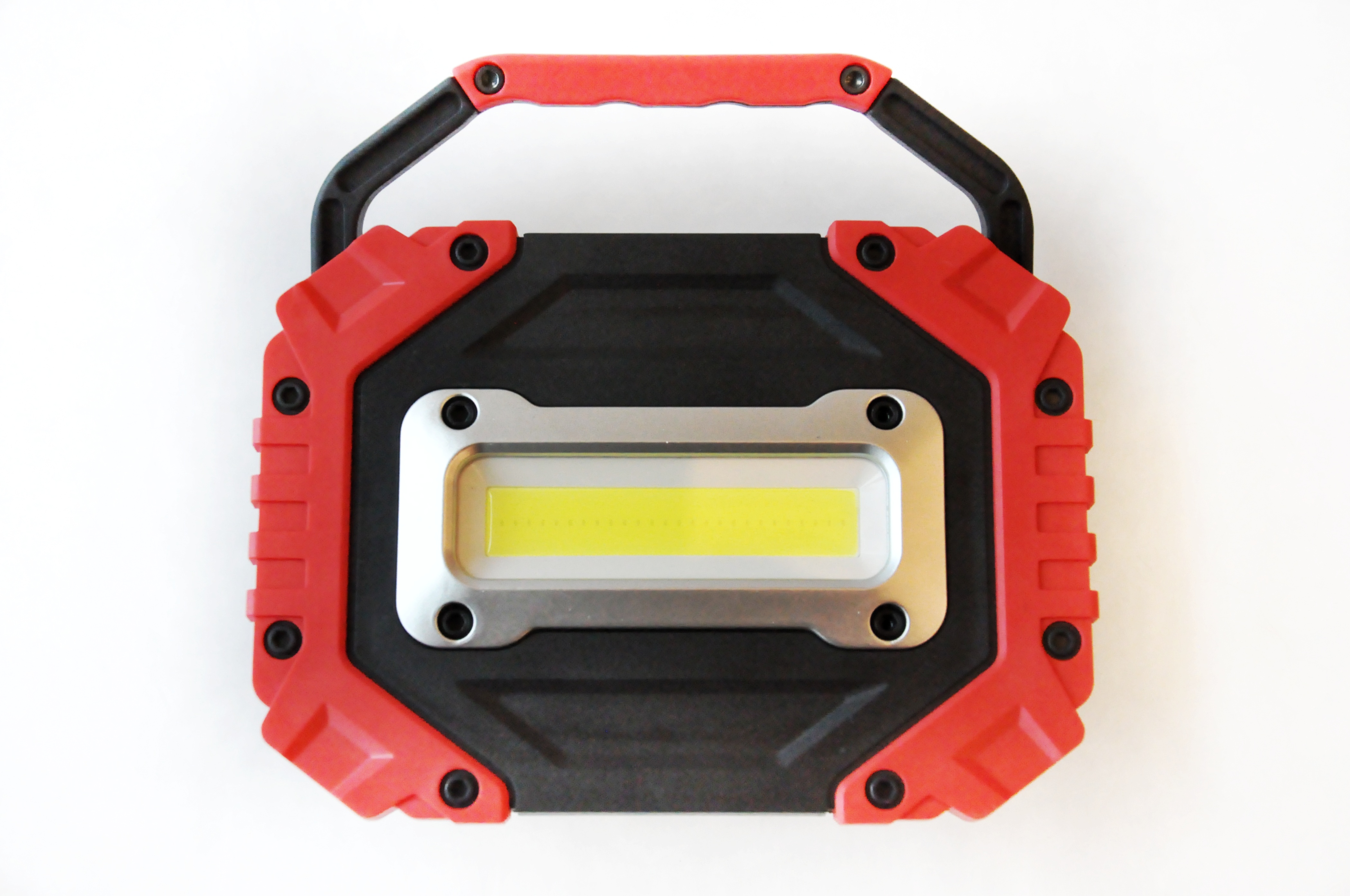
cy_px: 448
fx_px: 2528
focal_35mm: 68
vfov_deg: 20.1
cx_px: 675
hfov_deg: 29.9
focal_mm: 45
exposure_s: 1/250
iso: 3200
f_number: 8
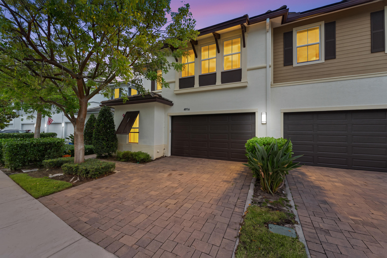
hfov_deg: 104.3
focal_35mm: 14
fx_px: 150
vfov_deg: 81.2
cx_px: 194
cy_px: 129
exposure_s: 1/200
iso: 250
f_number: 9
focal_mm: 14
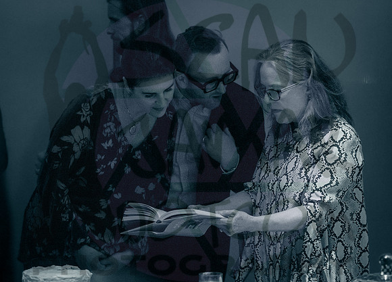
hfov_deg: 13.6
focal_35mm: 148
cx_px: 177
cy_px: 165
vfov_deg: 9.8
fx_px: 1646
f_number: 2.8
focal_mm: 112
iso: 8000
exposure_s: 1/125
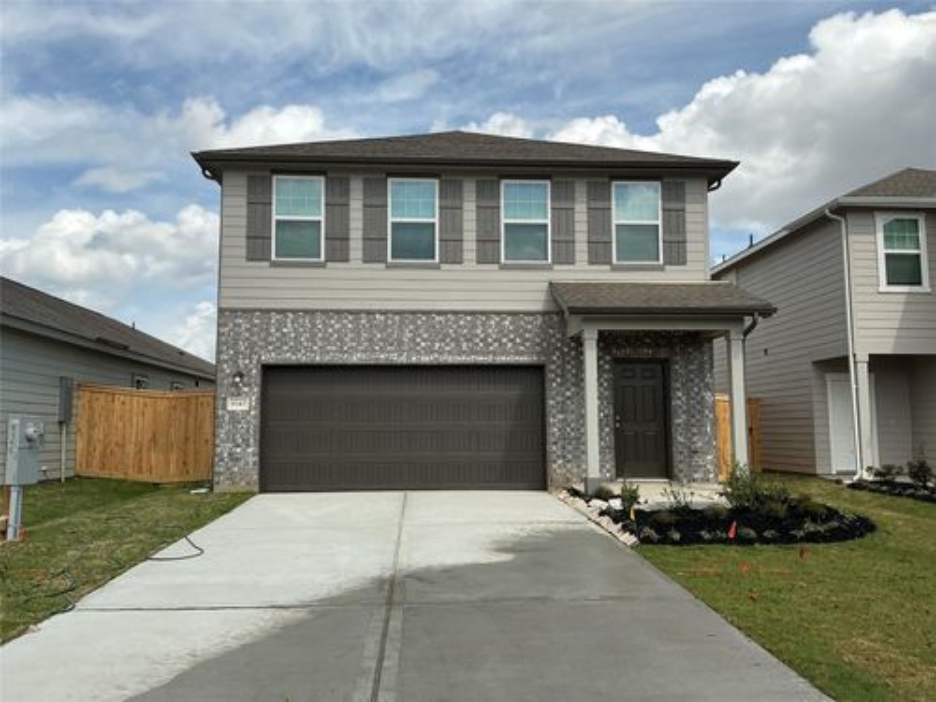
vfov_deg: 48.2
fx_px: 784
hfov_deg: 61.7
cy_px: 351
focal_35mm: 29
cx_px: 468
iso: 25
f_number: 1.8
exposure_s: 1/2801
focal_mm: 3
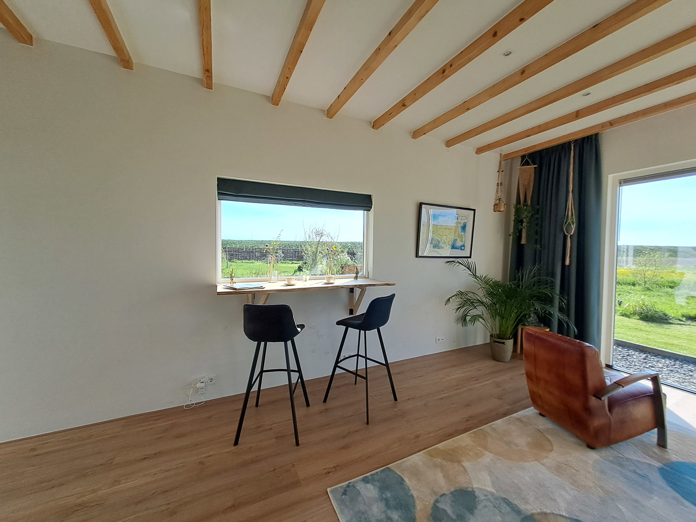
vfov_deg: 89.9
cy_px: 261
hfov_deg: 106.2
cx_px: 348
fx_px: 261
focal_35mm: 13
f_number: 2.2
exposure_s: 1/557
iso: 40
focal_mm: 1.42
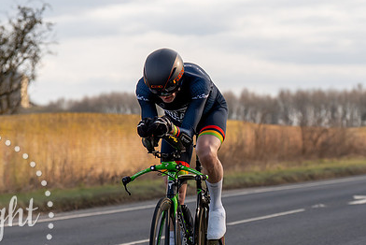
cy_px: 126
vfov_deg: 6.3
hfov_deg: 9.5
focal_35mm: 217
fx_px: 2208
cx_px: 193
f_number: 4
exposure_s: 1/800
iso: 160
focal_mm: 95
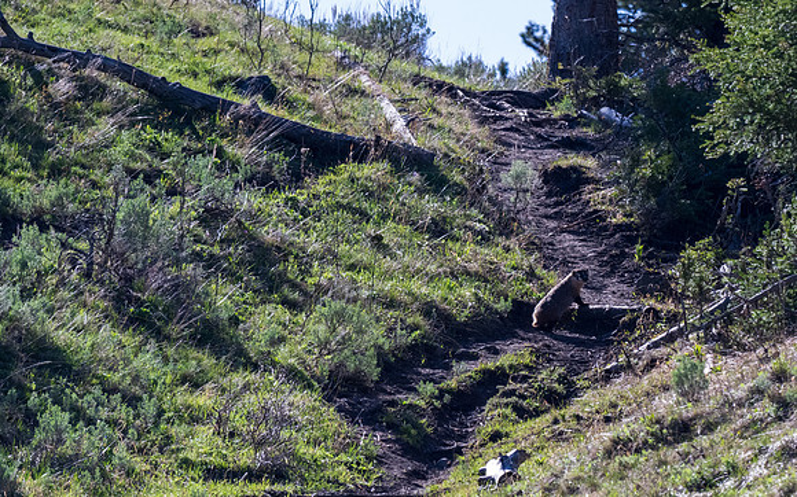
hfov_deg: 1.9
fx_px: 24355
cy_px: 277
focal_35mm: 1122
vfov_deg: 1.2
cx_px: 627
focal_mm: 600
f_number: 8
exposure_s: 1/1250
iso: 1100
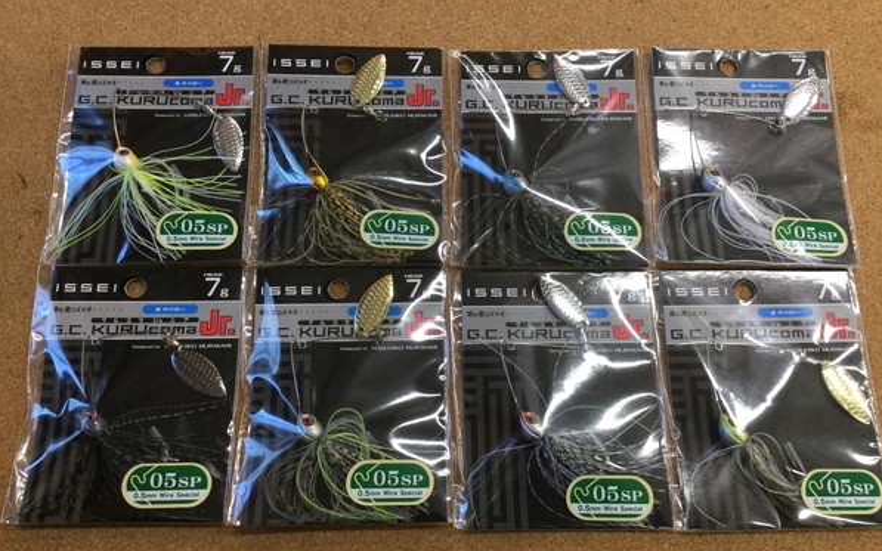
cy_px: 295
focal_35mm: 33
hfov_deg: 58.1
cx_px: 440
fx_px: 793
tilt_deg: -74.7
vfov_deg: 38.3
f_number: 2.4
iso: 50
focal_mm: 3.3
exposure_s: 1/30
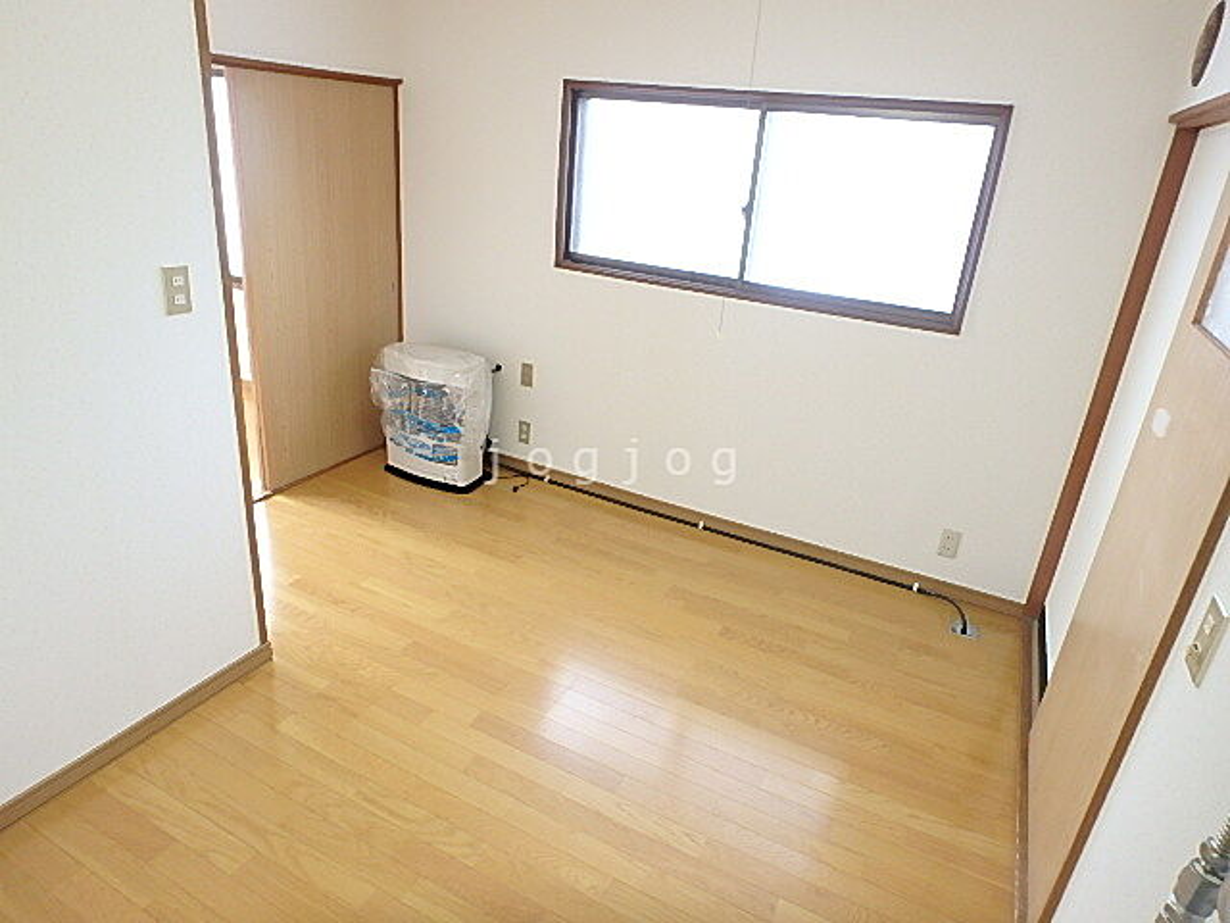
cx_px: 615
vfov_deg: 63.4
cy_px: 462
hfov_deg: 79.0
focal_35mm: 21
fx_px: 746
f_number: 3.5
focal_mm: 3.7
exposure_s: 1/30
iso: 250
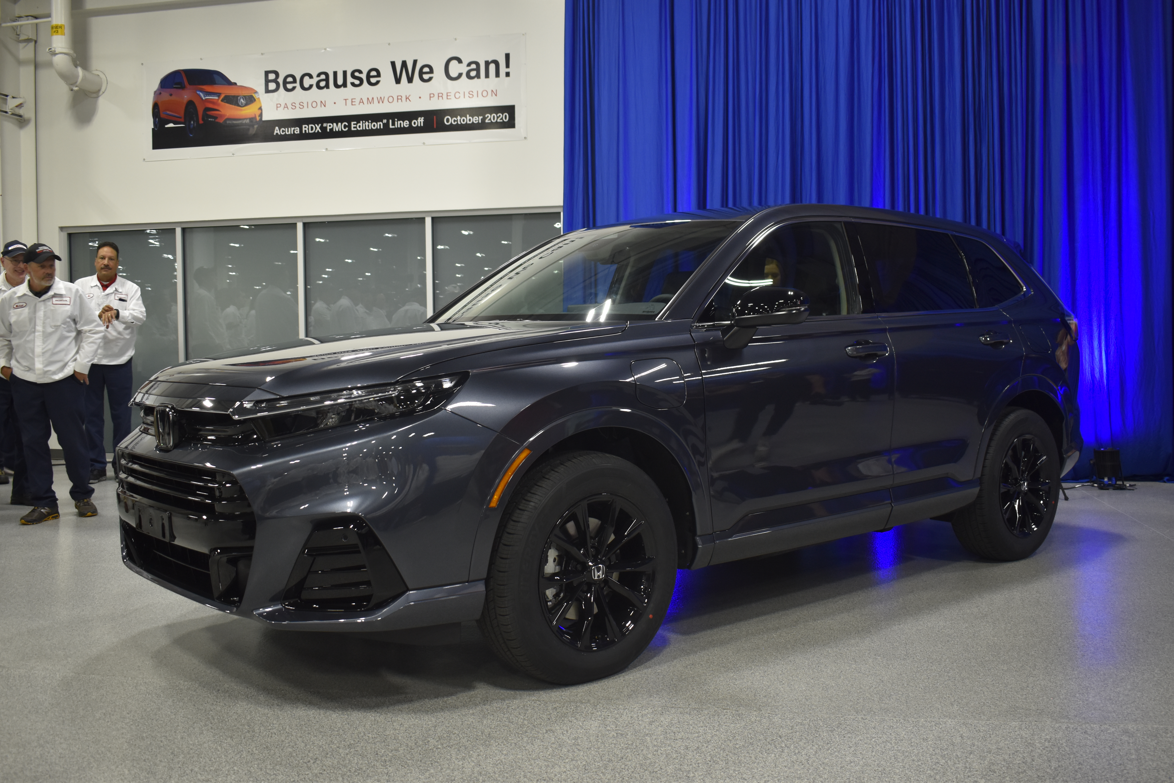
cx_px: 587
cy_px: 392
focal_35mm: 34
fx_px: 1125
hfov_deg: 55.1
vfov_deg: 38.4
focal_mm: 23
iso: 560
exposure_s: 1/60
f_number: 4
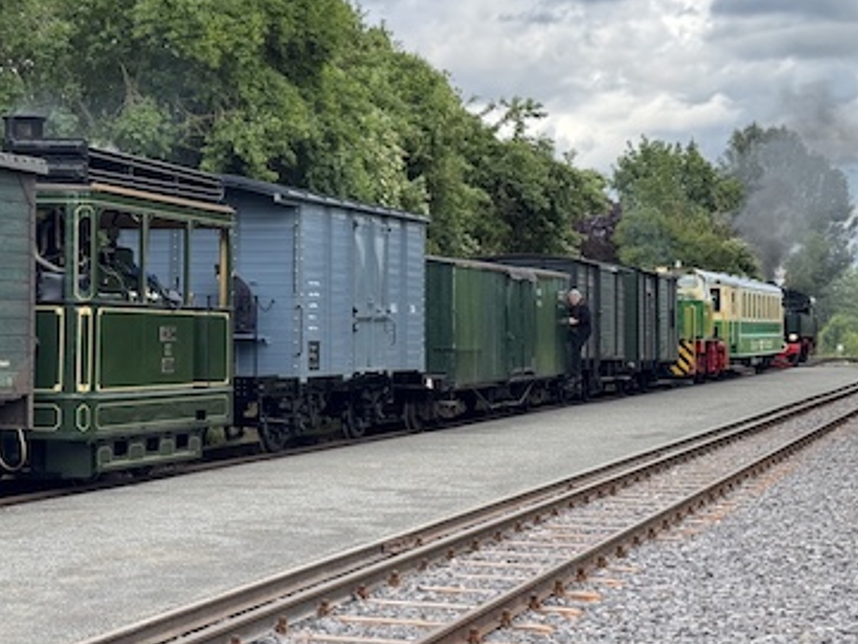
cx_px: 179
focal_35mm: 80
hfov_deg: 24.1
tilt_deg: +2.9
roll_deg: +0.5
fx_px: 1983
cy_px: 236
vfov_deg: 18.4
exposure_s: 1/1114
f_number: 1.78
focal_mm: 6.76
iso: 64
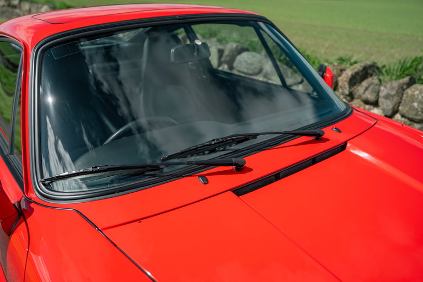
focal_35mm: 32
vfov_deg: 41.1
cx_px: 212
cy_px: 141
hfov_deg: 58.7
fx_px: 376
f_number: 2.8
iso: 100
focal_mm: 32
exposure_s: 1/1250
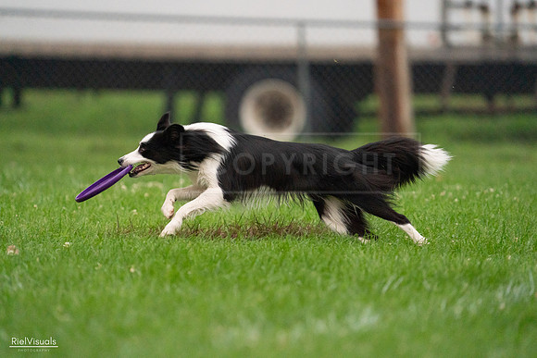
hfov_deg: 4.6
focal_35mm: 452
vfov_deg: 3.0
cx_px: 268
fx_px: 6744
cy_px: 179
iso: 6400
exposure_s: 1/1600
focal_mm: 452
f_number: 6.3
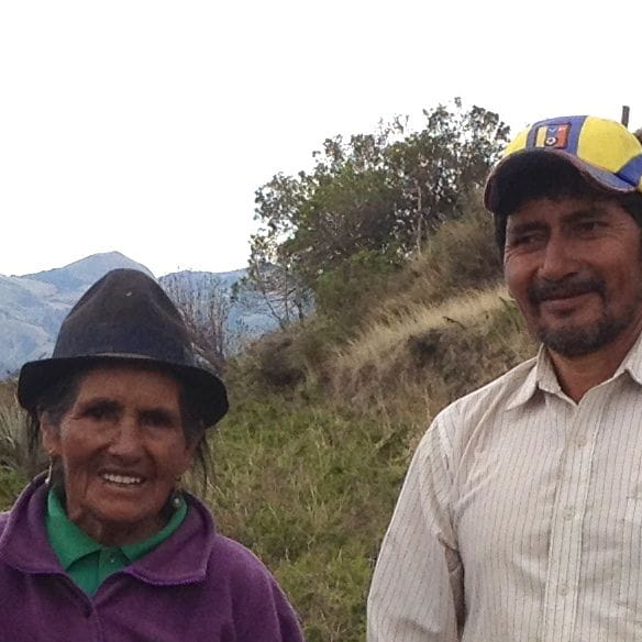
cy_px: 799
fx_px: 3630
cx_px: 158
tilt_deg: -8.5
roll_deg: -1.1
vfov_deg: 9.9
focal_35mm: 173
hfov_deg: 10.1
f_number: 2.4
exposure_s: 1/968
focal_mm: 4.28
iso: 50
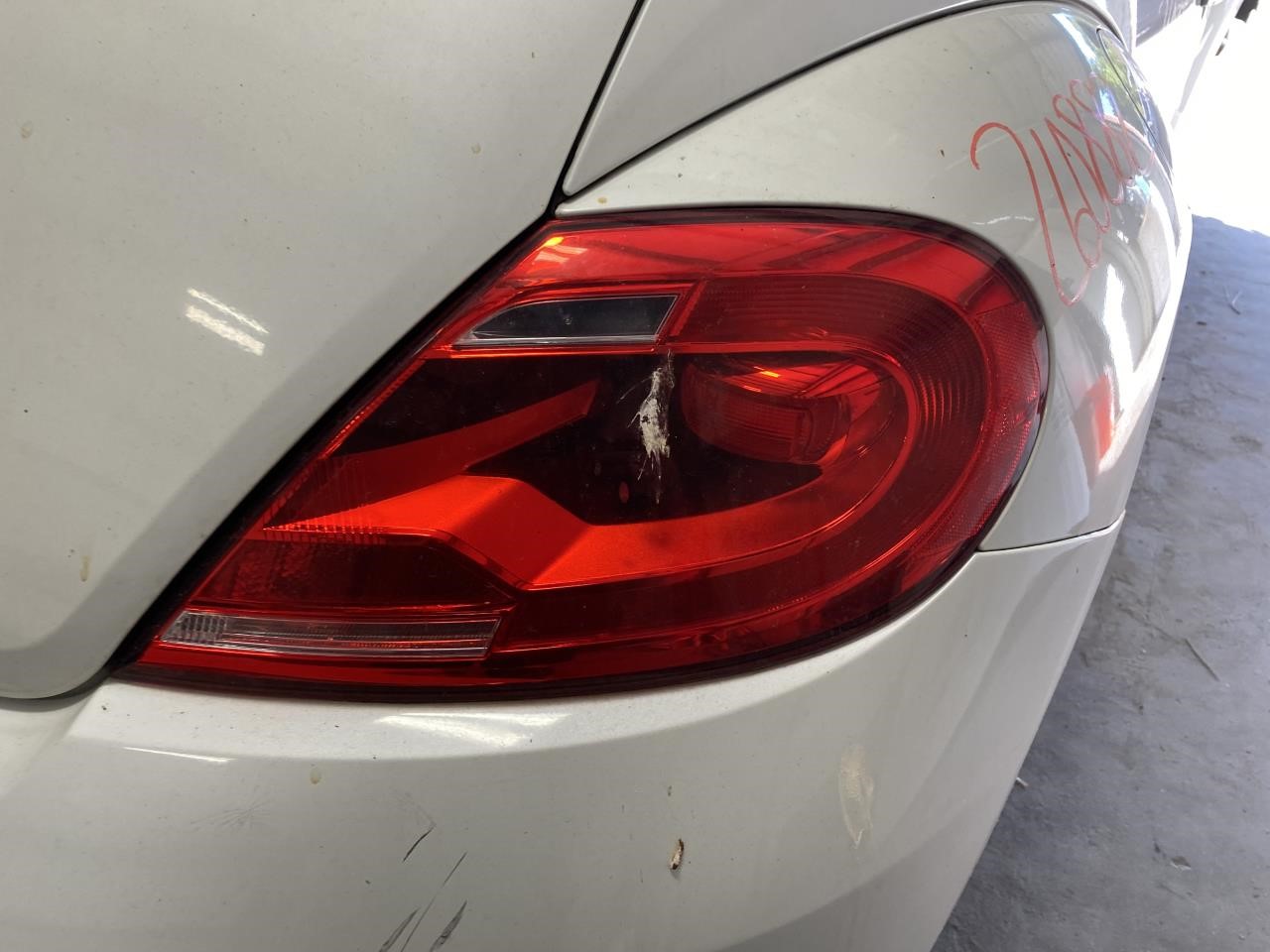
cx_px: 635
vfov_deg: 53.1
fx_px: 954
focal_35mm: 26
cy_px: 476
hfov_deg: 67.3
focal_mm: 4.25
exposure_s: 1/121
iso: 125
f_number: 1.8
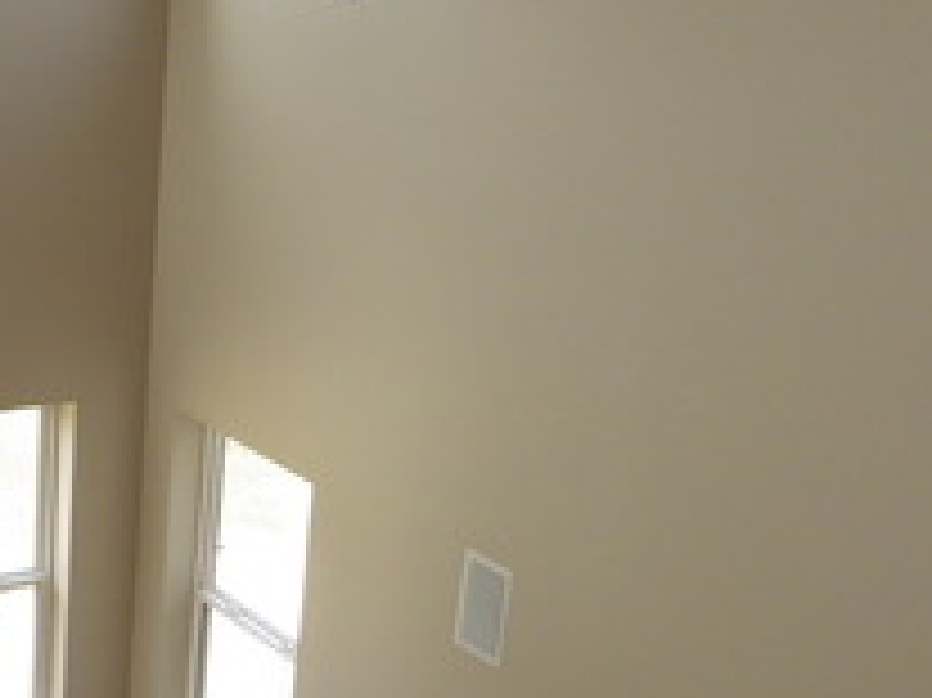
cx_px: -27
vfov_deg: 20.8
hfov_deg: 26.8
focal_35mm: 68
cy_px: 707
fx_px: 1830
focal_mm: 4
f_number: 3.1
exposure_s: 1/200
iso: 100
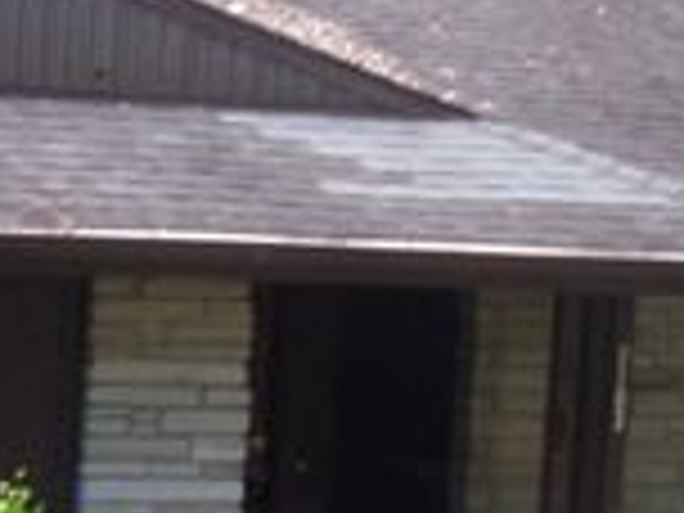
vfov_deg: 9.4
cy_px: -99
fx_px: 3063
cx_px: 202
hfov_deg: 12.7
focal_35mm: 155
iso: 100
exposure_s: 1/90
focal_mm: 4.1
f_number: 3.2
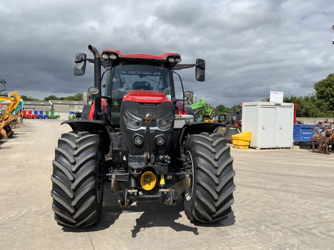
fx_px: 280
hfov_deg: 61.7
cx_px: 167
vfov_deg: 48.2
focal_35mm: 29
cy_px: 125
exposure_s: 1/2538
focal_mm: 3
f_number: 1.8
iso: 16
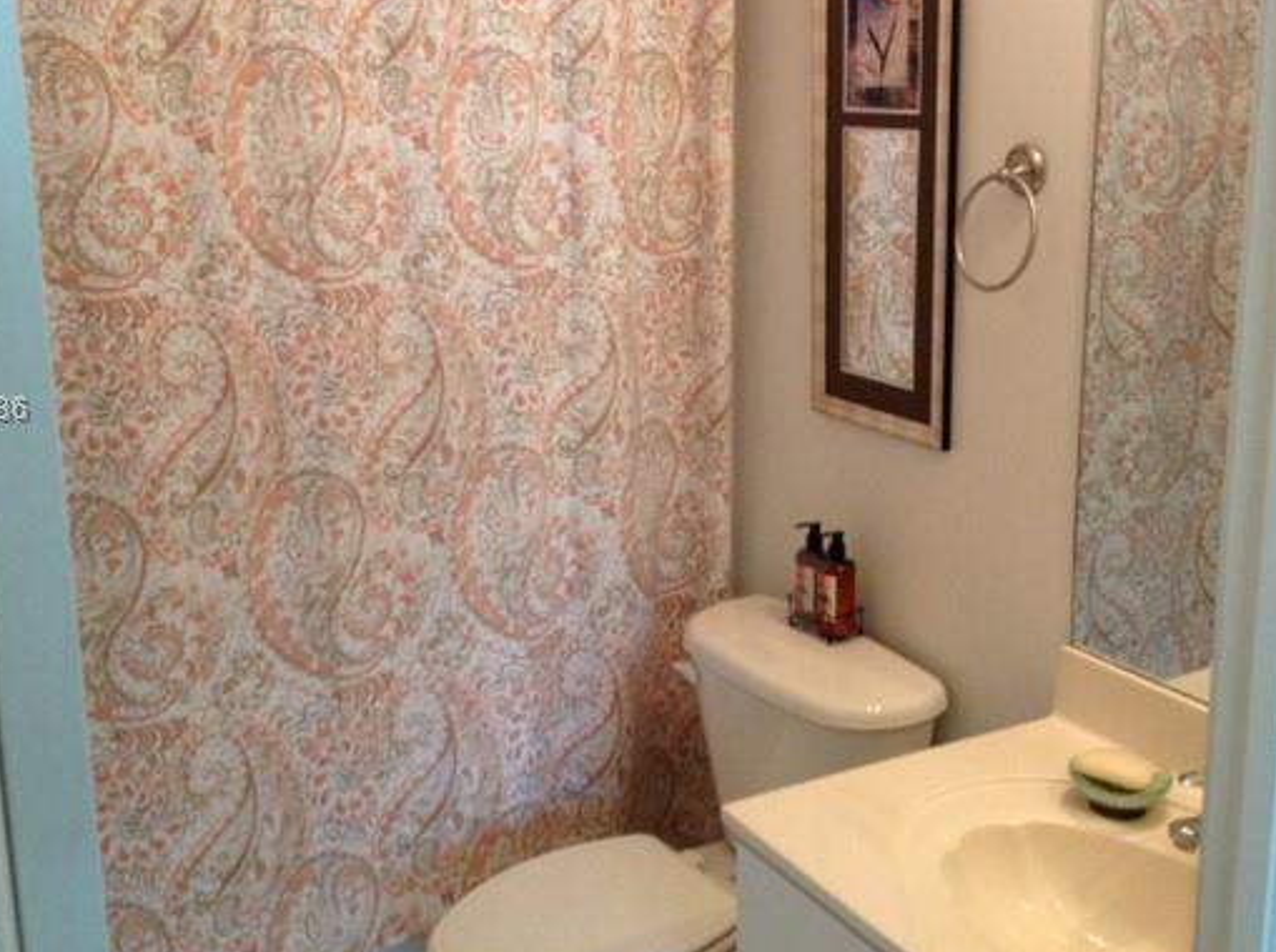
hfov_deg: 43.0
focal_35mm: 44
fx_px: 1619
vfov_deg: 32.7
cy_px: 411
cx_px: 664
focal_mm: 4.28
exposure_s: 1/15
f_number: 2.4
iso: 200
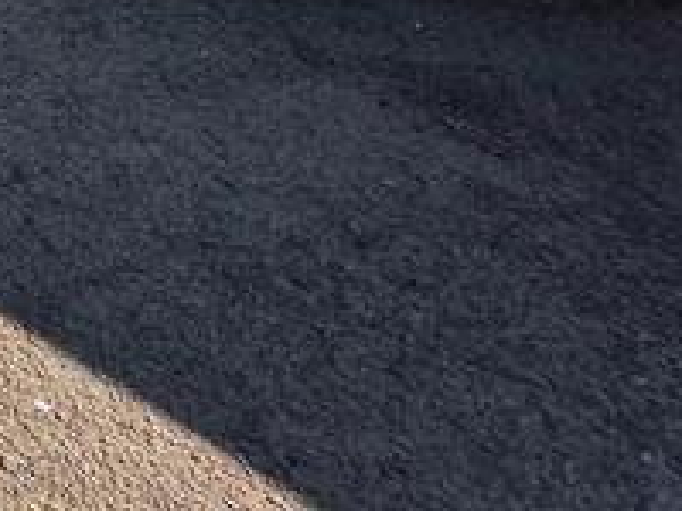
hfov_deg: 22.8
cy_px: -484
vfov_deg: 18.9
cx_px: -512
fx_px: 1024
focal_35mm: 52
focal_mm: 2.2
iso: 40
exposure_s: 1/927
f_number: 1.9
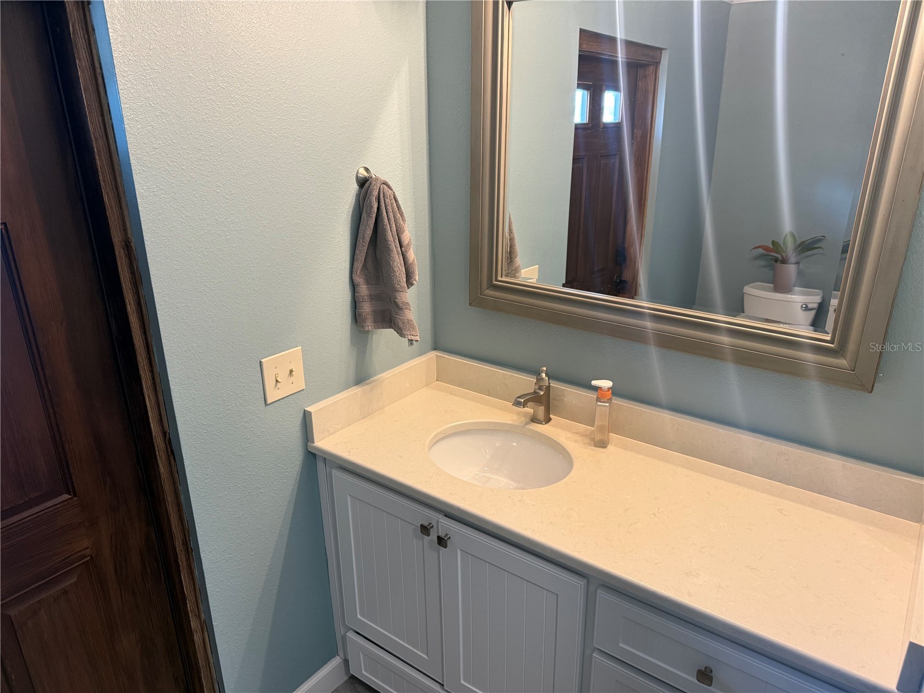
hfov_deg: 71.6
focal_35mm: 24
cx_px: 462
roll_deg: +0.3
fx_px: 641
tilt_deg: -21.2
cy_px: 346
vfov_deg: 56.8
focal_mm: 6.76
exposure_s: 1/60
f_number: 1.78
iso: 200
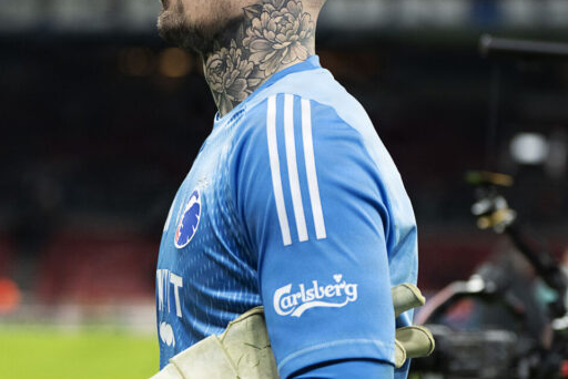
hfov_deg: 10.3
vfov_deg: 6.9
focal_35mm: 200
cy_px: 169
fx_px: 3157
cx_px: 186
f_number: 2.8
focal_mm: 100
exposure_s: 1/1000
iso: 2000
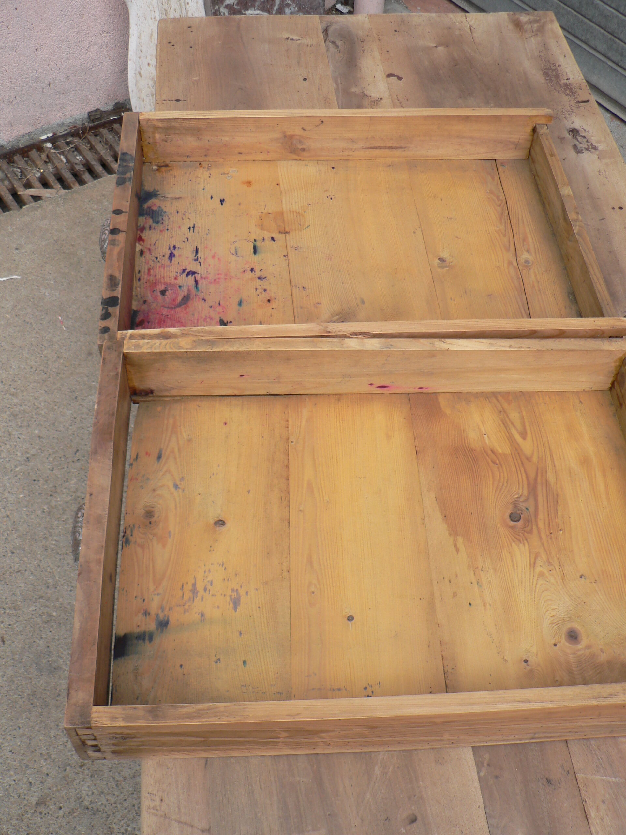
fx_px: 868
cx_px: 313
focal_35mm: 36
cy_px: 418
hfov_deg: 39.7
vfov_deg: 51.4
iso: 80
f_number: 2.8
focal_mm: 6
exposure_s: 1/400
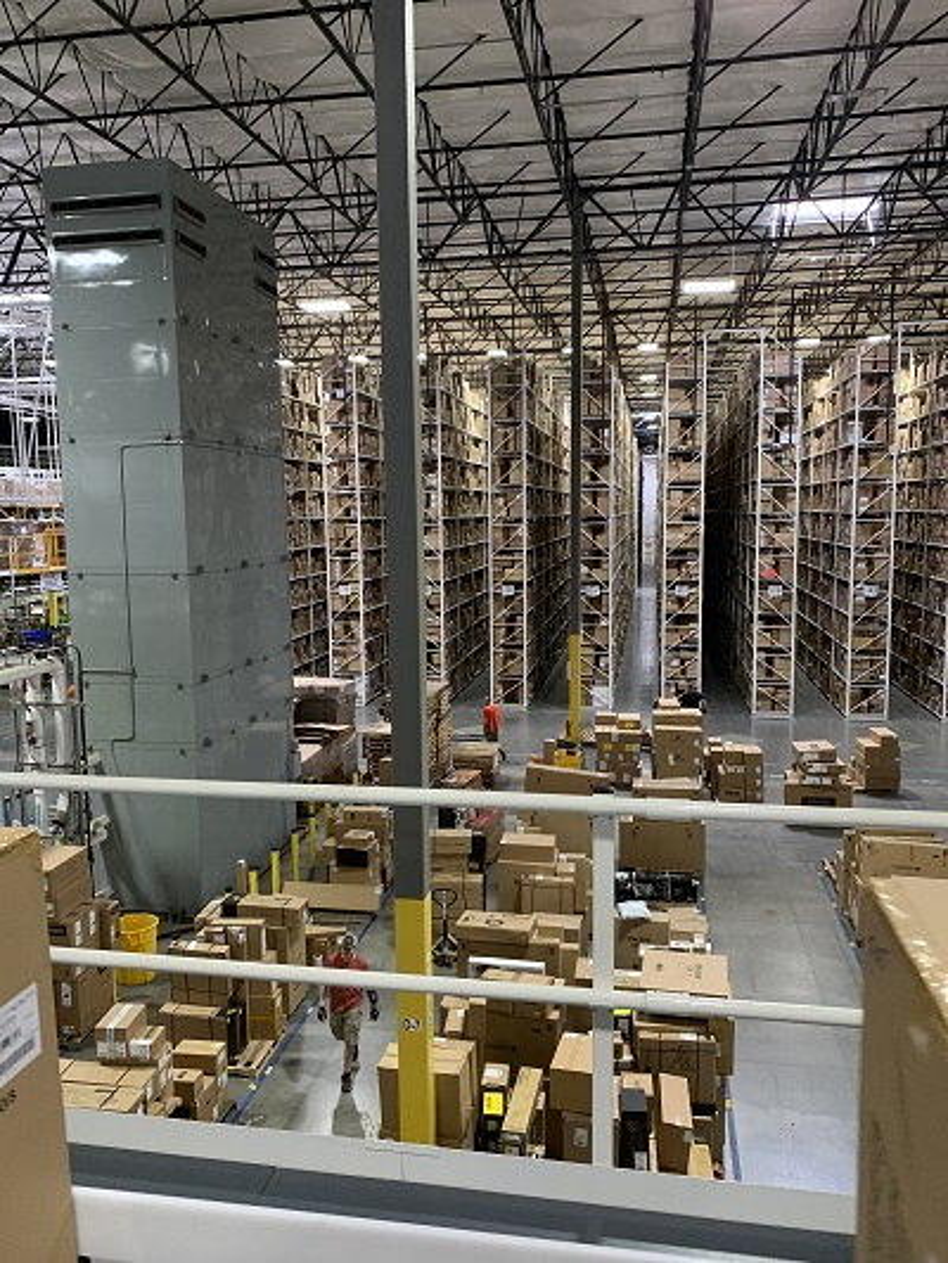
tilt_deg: -5.1
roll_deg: +1.0
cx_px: 474
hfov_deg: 53.1
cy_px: 632
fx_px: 949
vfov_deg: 67.3
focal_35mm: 26
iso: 250
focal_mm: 4.25
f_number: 1.8
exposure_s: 1/60
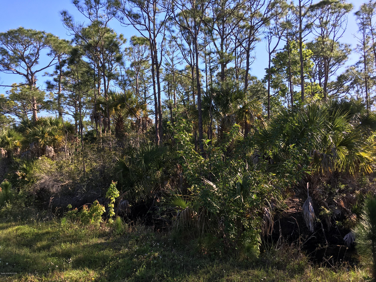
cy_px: 141
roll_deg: +1.9
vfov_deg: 48.2
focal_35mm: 29
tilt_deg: +2.6
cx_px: 188
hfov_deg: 61.7
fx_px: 315
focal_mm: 4.15
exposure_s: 1/523
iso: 25
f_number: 2.2
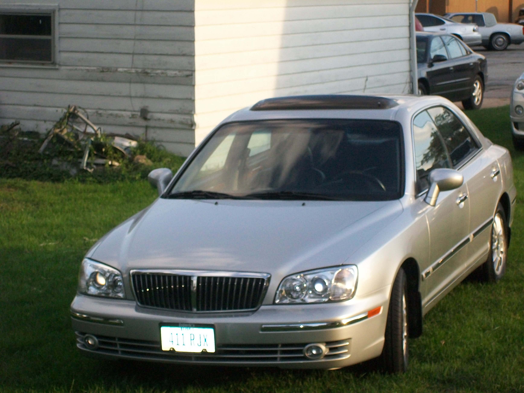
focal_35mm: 108
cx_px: 262
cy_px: 196
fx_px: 1635
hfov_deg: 18.2
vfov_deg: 13.7
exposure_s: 1/250
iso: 160
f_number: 4.8
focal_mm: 18
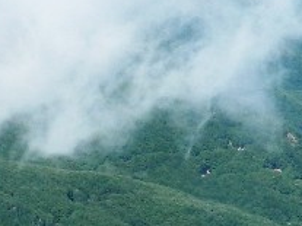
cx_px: 258
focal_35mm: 265
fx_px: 2311
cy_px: 13
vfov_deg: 5.6
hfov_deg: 7.5
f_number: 3.5
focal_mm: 7.3
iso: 80
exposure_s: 1/800
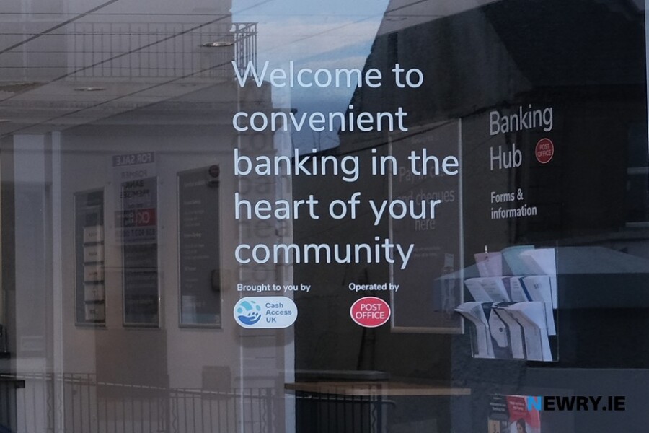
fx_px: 523
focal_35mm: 29
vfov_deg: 45.0
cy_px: 216
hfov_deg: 63.7
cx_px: 324
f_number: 5
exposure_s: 1/125
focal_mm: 19.6
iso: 400
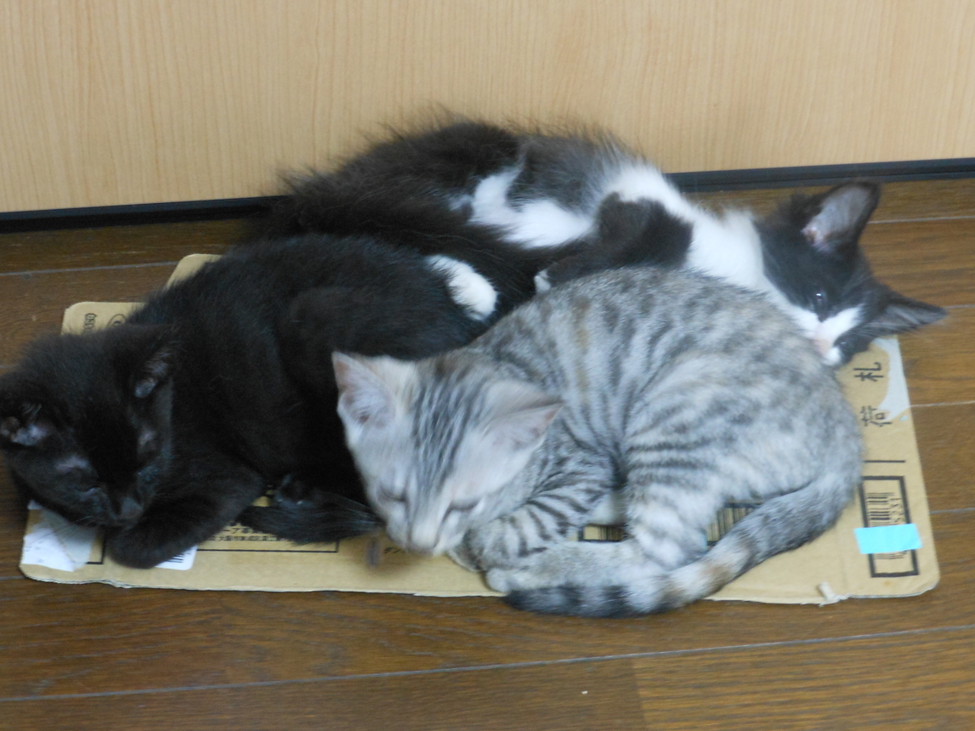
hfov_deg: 21.5
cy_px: 350
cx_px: 470
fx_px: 2563
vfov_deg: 16.2
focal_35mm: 91
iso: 400
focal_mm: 15.6
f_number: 5.3
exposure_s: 1/4
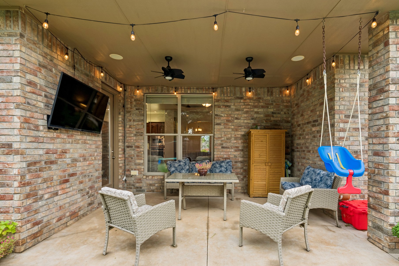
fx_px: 200
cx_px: 212
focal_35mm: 18
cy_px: 148
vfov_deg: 67.2
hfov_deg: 89.9
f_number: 8
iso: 200
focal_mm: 16
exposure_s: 1/15
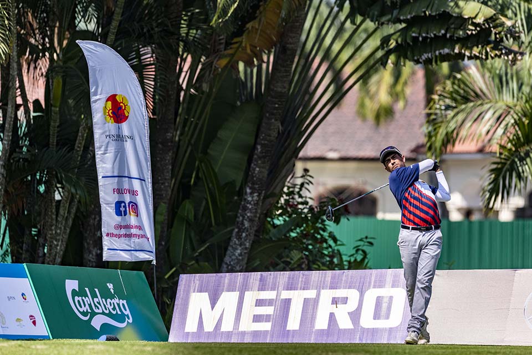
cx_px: 266
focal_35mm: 400
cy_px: 178
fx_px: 5911
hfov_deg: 5.2
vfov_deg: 3.4
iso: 800
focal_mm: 400
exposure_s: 1/4000
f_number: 5.6
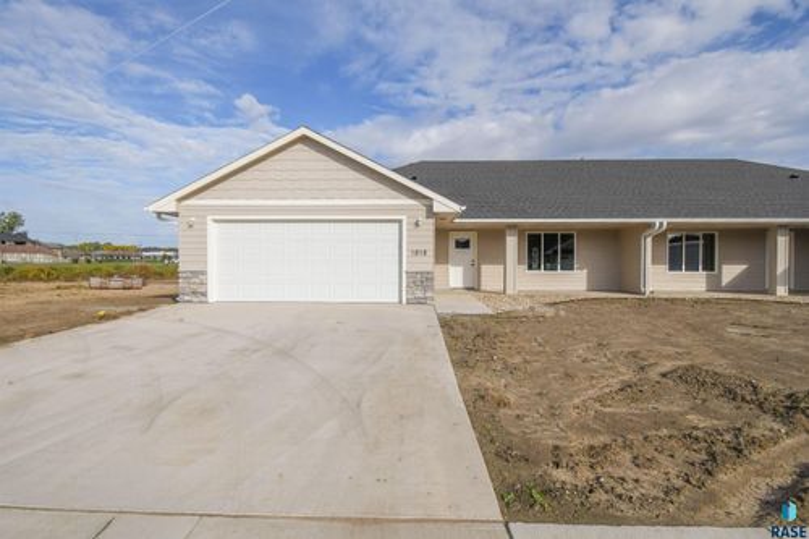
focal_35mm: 17
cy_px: 270
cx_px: 404
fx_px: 382
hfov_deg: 93.3
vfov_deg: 70.4
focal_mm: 11.5
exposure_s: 1/6400
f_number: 7.1
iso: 800
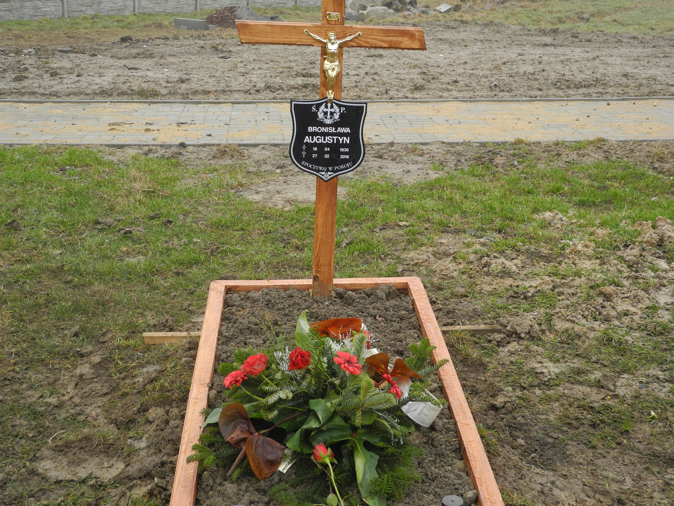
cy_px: 253
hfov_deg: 38.2
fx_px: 974
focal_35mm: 50
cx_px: 337
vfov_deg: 29.1
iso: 100
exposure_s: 1/100
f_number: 3.5
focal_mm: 10.7
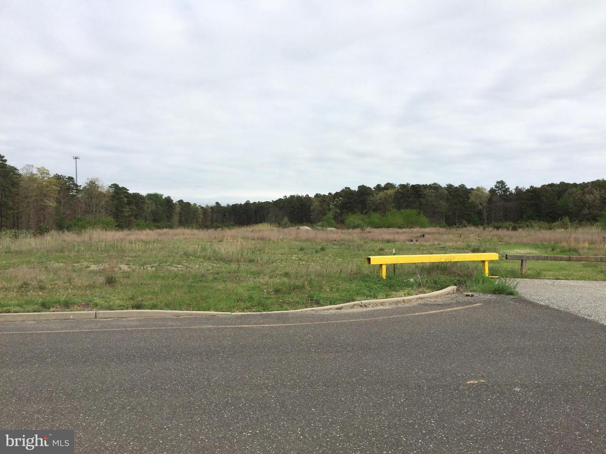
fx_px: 508
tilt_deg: -1.4
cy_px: 227
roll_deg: -0.3
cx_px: 303
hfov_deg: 61.7
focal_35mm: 29
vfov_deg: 48.2
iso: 32
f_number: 2.2
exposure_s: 1/2053
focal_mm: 4.15
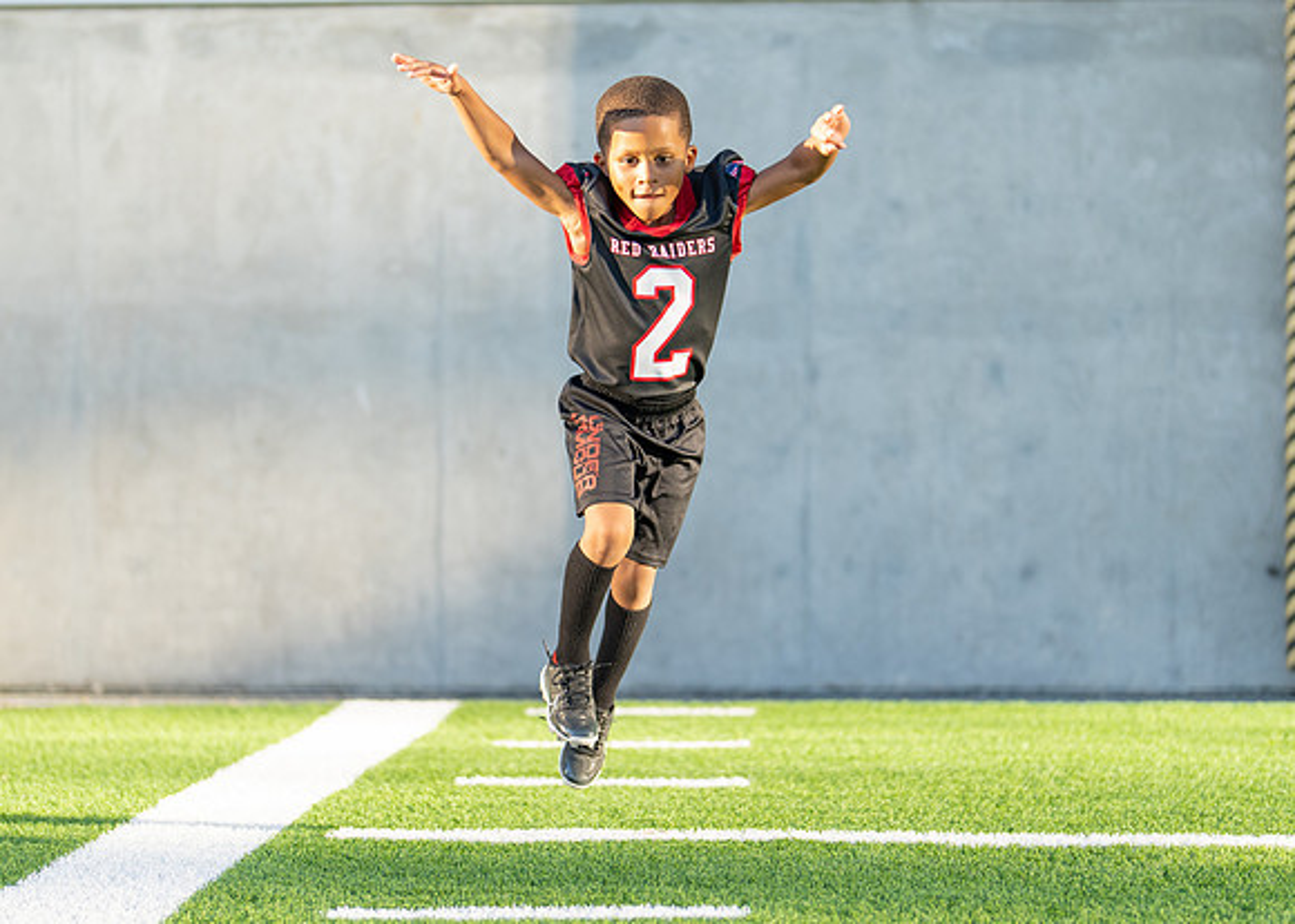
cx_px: 605
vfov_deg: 17.6
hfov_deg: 24.5
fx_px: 2979
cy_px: 529
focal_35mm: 81
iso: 200
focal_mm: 50
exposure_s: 1/2000
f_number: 1.2
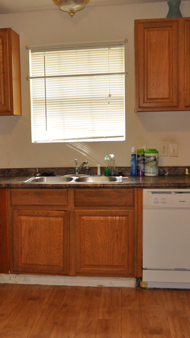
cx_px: 48
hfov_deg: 26.8
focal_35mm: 44
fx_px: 394
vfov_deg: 46.4
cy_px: 173
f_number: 3.5
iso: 560
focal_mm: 18
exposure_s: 1/125
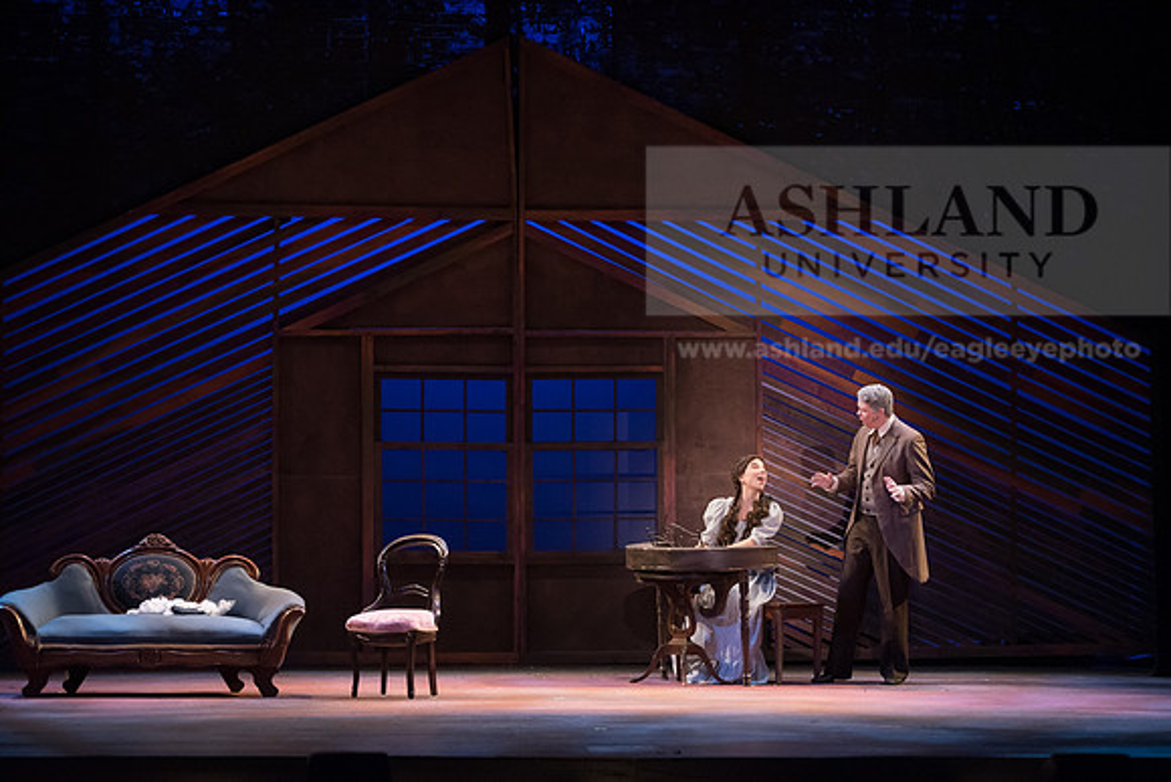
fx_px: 3318
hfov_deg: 20.0
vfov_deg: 13.4
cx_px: 586
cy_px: 391
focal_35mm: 102
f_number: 3.2
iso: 3200
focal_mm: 102
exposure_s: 1/320
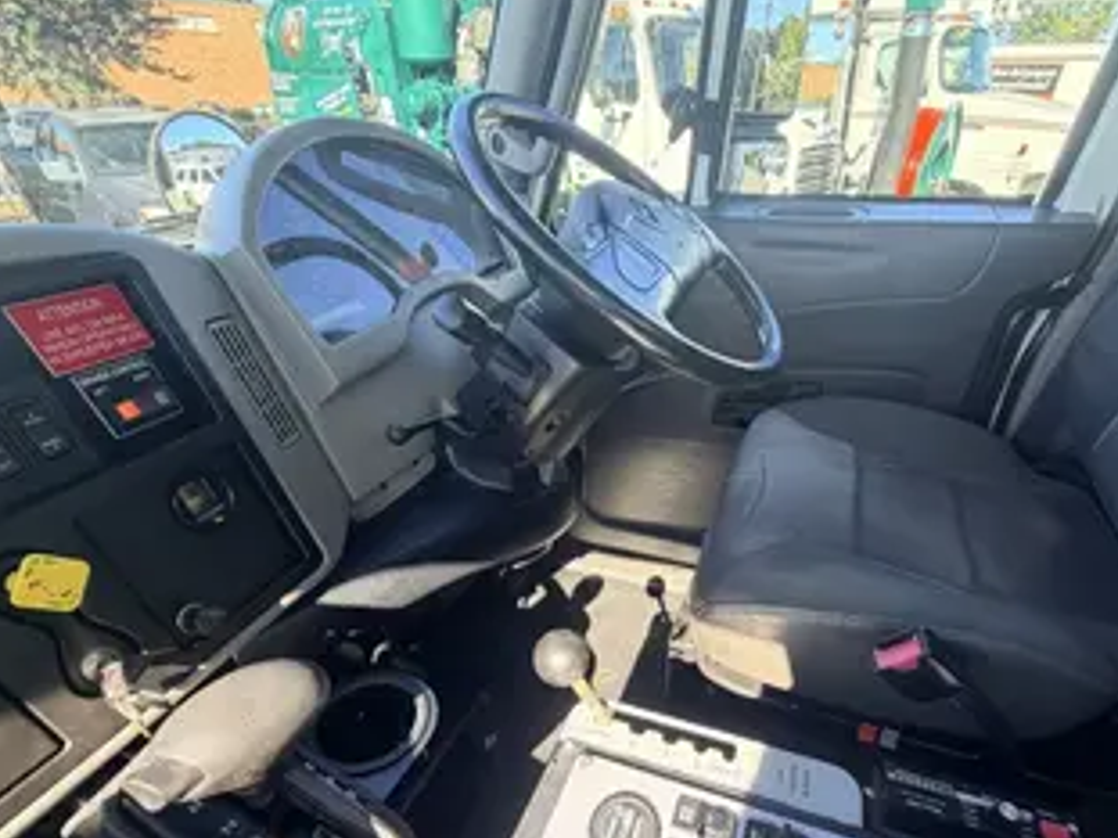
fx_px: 581
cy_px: 518
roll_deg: -2.1
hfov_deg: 87.3
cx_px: 629
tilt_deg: -33.4
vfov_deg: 70.5
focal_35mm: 18
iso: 64
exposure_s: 1/121
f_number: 2.2
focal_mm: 2.22
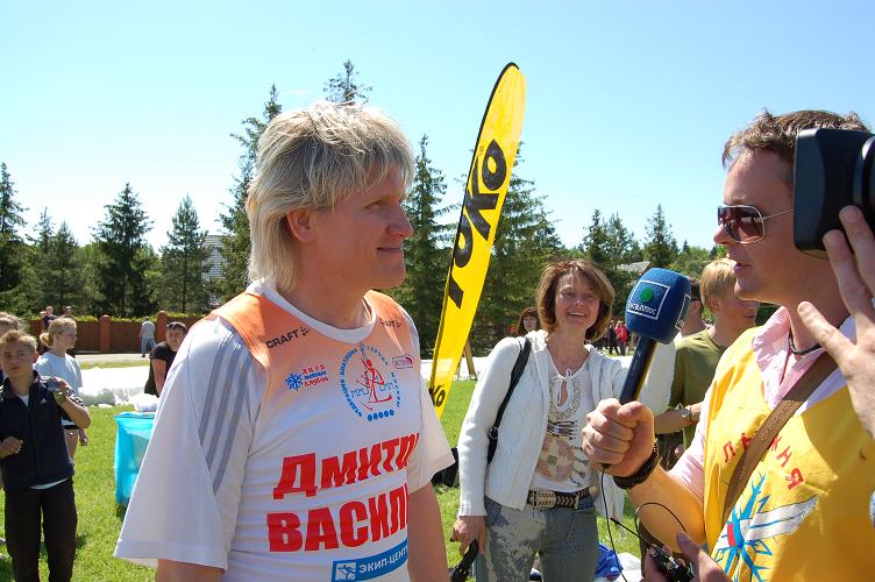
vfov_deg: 39.9
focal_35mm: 33
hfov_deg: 57.3
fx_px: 801
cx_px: 438
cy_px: 291
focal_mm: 22
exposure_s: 1/320
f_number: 9
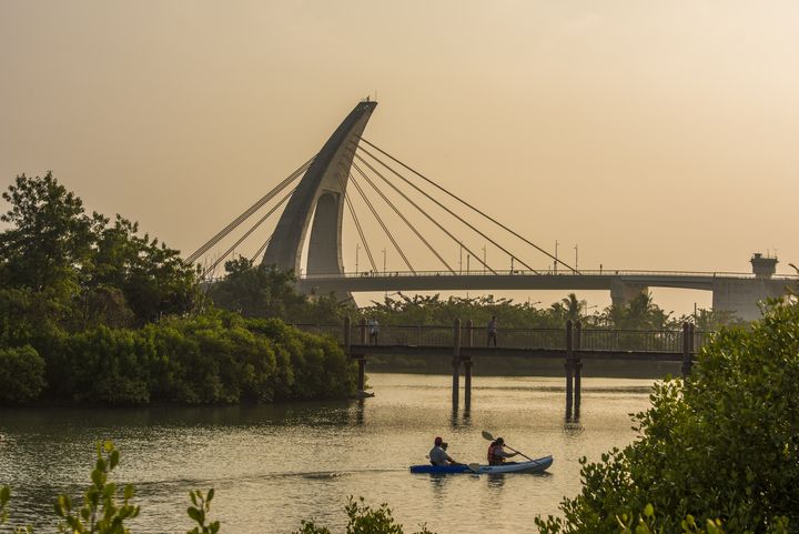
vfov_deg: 18.2
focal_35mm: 75
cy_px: 267
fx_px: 1666
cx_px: 400
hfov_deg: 27.0
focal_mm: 75
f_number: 13
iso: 100
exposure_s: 1/320
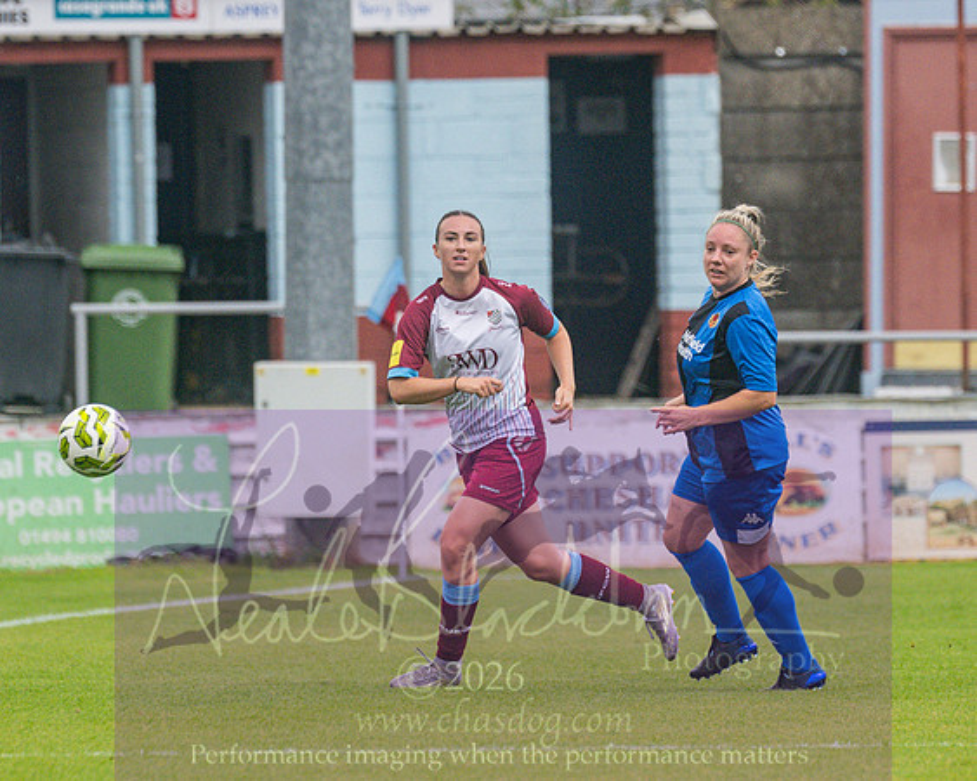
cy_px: 347
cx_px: 637
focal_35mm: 759
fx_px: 21942
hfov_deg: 2.6
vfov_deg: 2.0
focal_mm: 270
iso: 560
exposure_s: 1/1000
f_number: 4
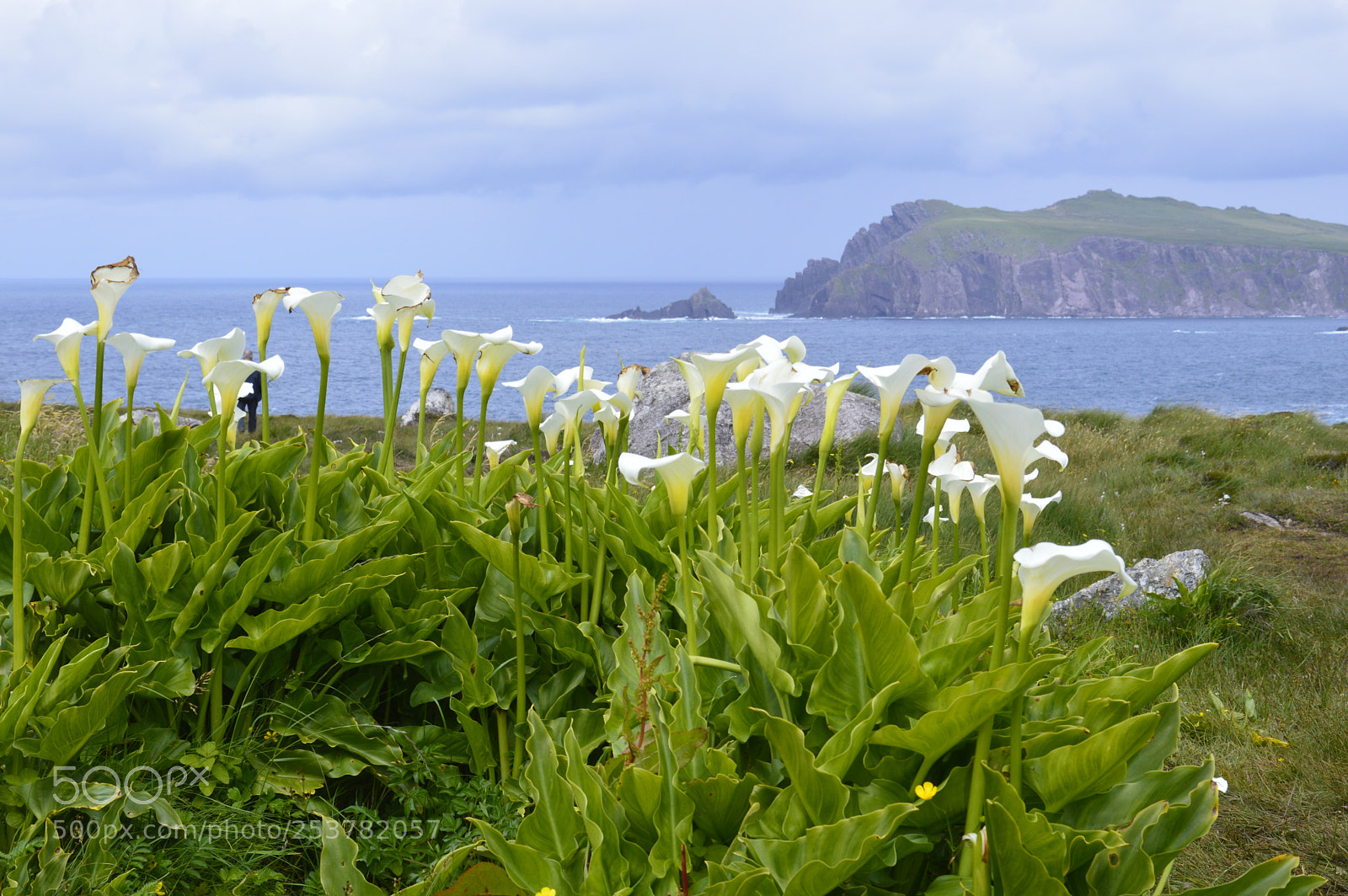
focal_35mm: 52
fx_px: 1964
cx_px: 674
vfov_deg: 25.7
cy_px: 448
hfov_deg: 37.9
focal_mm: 35
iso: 200
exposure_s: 1/250
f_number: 10
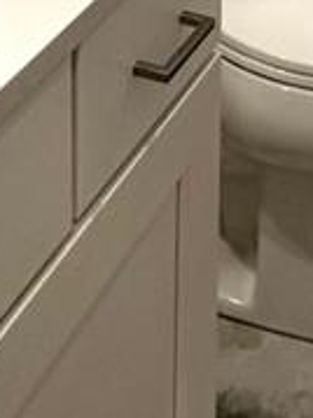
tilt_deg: -3.8
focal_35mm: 94
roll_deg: -2.6
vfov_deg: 14.9
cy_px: -525
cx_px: 271
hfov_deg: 15.6
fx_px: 1135
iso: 160
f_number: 2.2
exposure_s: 1/120
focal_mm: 2.22
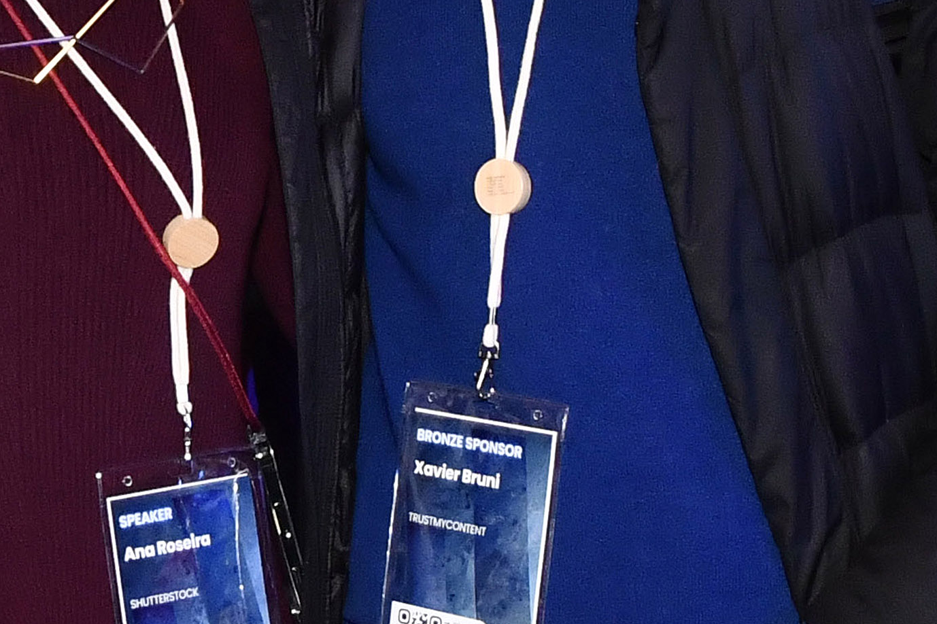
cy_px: 489
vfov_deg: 14.0
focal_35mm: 97
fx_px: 2524
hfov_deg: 19.9
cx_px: -142
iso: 1600
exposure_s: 1/100
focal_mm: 16
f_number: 6.3
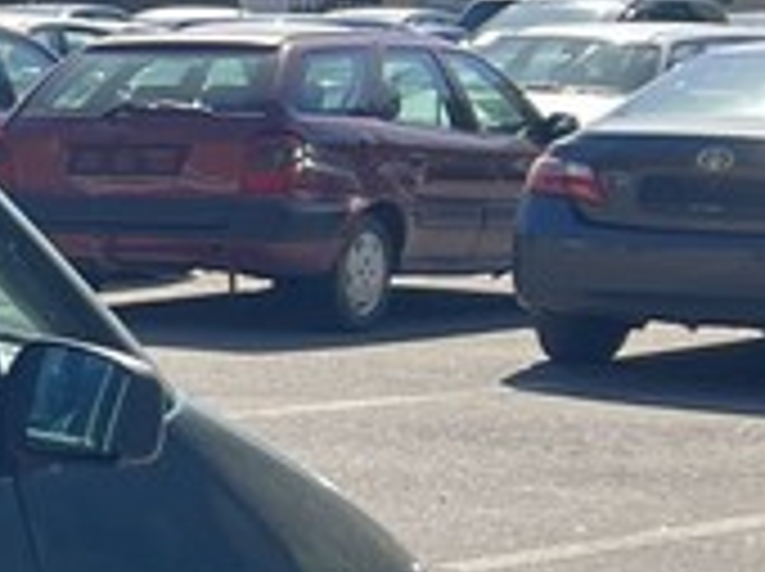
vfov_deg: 9.3
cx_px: -1426
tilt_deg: -11.6
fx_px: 3465
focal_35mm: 157
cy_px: 667
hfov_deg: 9.9
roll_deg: +0.7
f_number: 1.5
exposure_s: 1/1553
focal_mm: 5.7
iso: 50
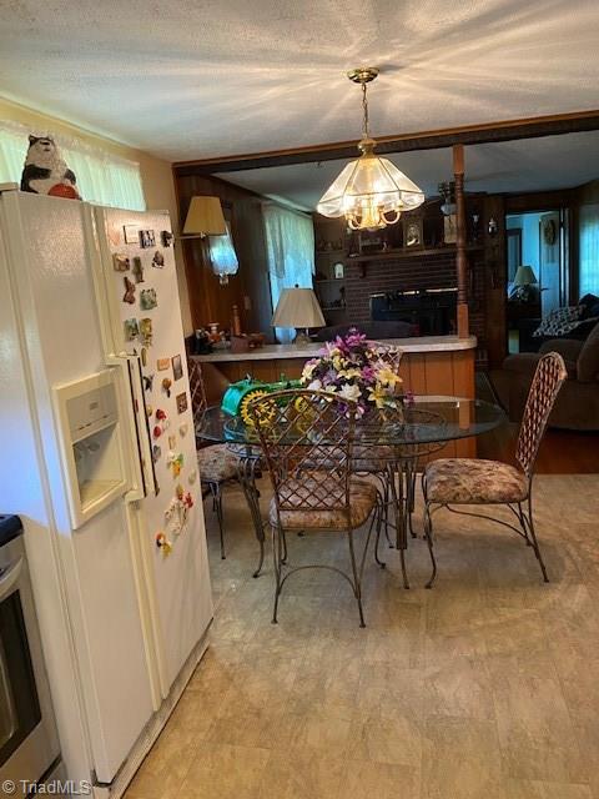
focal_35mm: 26
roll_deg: +5.1
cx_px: 300
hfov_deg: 53.1
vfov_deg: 67.3
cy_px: 400
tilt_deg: -10.9
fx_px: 600
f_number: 1.8
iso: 320
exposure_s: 1/60
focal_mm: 4.25
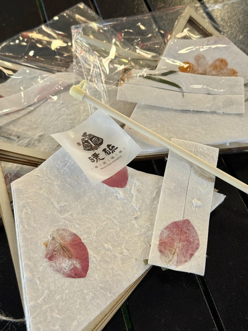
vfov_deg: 39.7
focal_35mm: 48
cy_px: 166
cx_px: 124
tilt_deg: -52.5
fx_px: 459
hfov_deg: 30.3
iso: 200
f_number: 1.78
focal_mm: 6.76
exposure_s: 1/40
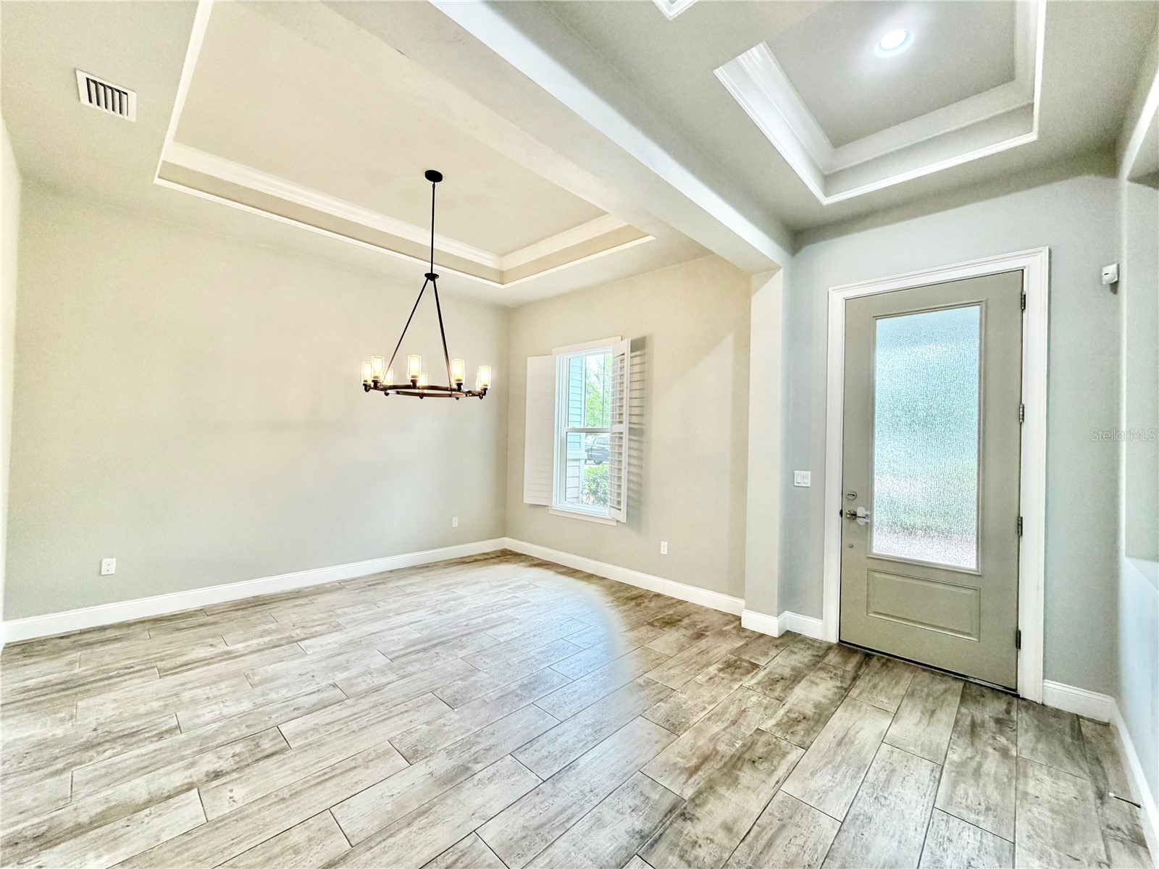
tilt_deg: -0.1
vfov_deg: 85.7
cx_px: 580
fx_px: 469
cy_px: 434
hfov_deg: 102.1
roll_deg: -0.7
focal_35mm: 14
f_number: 2.2
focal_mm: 2.22
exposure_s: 1/120
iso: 200
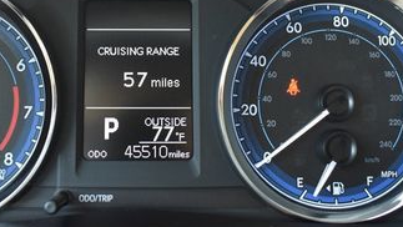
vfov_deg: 21.1
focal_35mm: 56
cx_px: 148
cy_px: 29
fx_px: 599
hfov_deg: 37.0
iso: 1400
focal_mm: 18
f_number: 3.5
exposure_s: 1/125
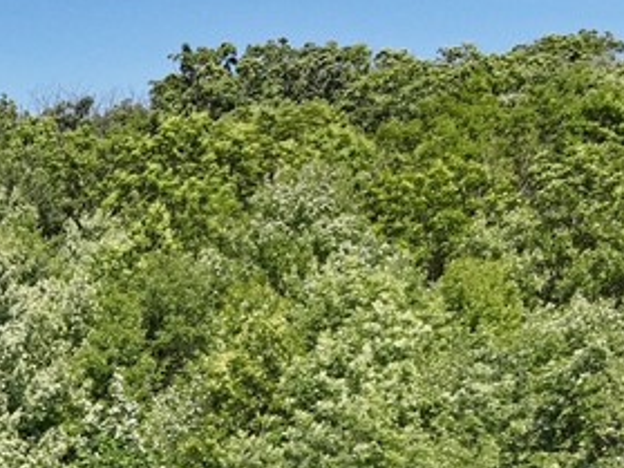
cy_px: 798
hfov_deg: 19.6
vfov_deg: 14.9
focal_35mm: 88
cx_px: -289
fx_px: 1586
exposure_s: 1/4
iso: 100
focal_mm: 12.29
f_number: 7.1
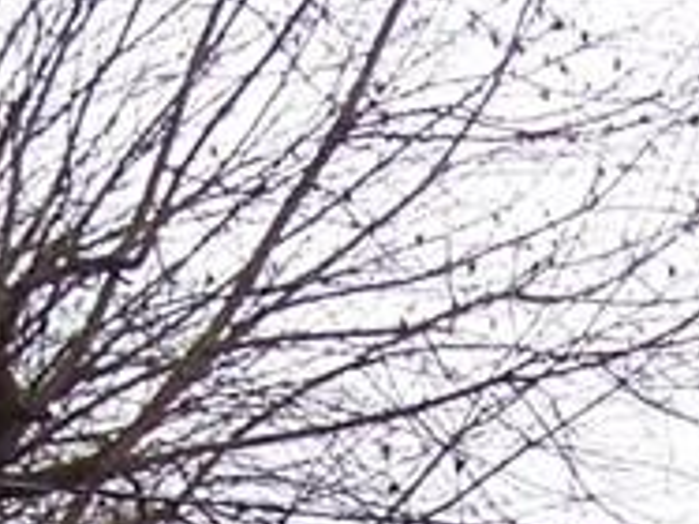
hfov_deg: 9.5
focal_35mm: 208
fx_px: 4197
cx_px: 579
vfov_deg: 6.7
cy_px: 1359
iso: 140
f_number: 2.8
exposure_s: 1/60
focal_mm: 6.3
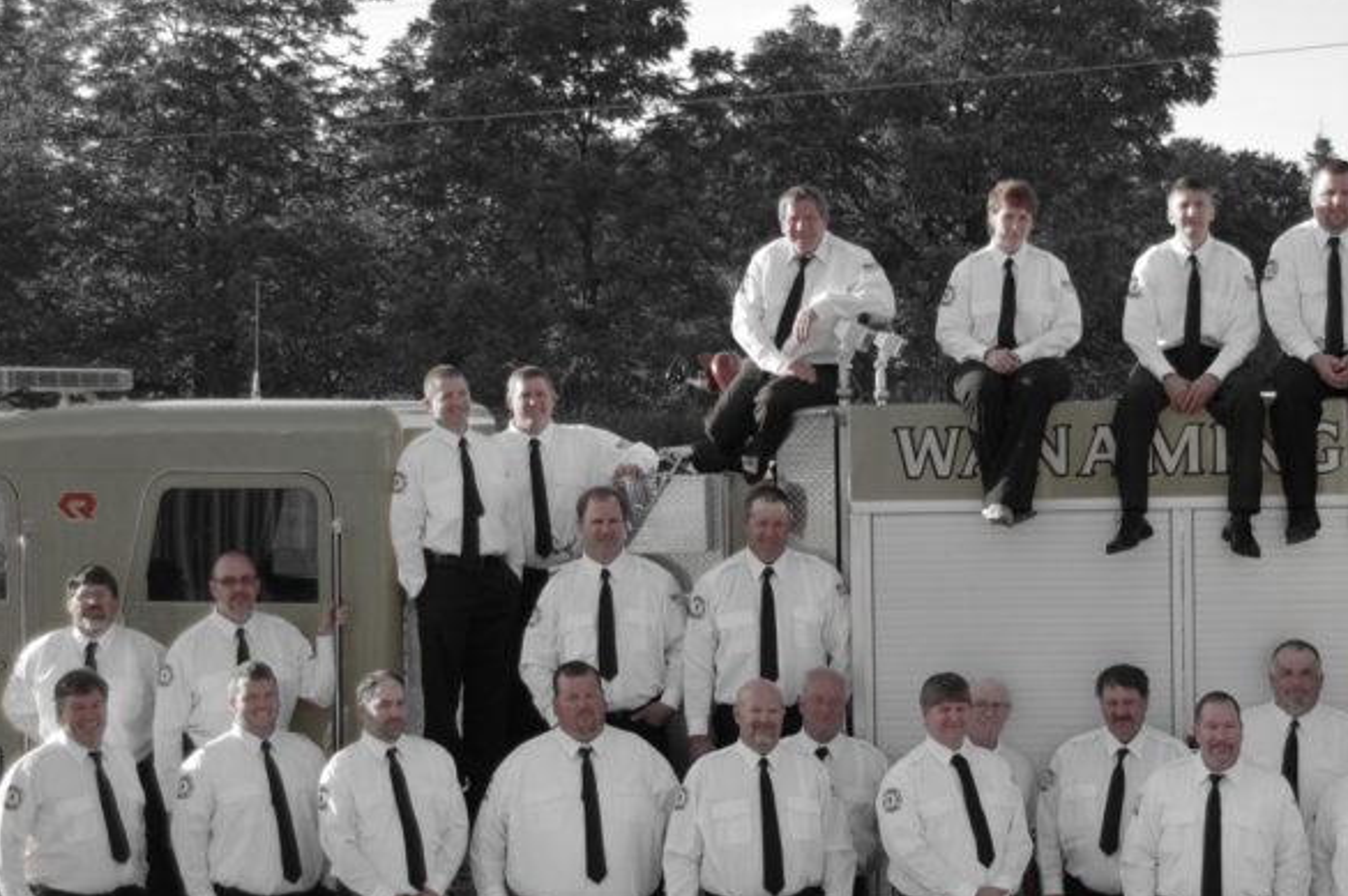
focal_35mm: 84
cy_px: 586
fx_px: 3143
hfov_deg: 24.0
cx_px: 945
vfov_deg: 16.2
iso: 200
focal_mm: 32
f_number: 4.5
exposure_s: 1/640
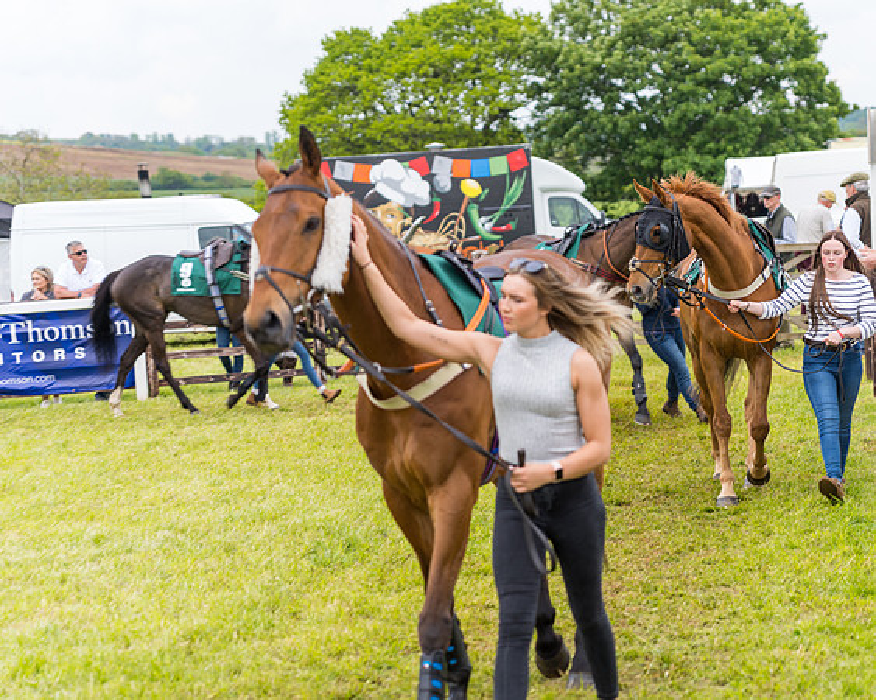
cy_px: 353
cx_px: 504
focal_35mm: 116
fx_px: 2998
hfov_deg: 16.6
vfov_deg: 13.3
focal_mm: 101
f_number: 4
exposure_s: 1/125
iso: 50
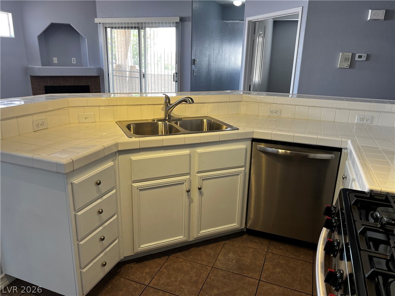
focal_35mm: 26
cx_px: 198
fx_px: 297
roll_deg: -1.7
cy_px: 148
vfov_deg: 53.1
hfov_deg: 67.3
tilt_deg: -16.0
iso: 125
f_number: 1.5
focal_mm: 5.7
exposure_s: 1/120
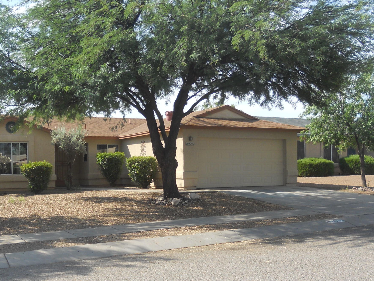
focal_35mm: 46
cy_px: 187
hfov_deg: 40.9
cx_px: 134
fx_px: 497
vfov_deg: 31.3
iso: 80
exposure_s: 1/500
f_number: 3.2
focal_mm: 4.9
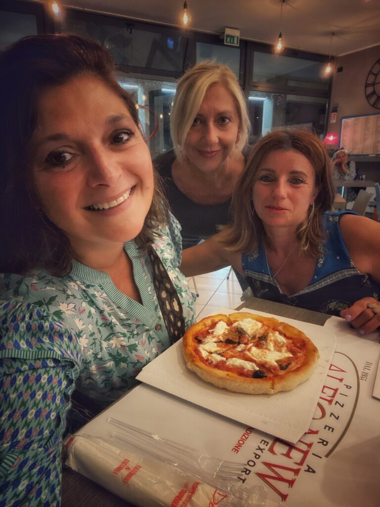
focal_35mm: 23
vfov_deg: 73.9
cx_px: 190
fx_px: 337
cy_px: 254
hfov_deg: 58.9
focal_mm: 2.71
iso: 250
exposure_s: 1/50
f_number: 2.2
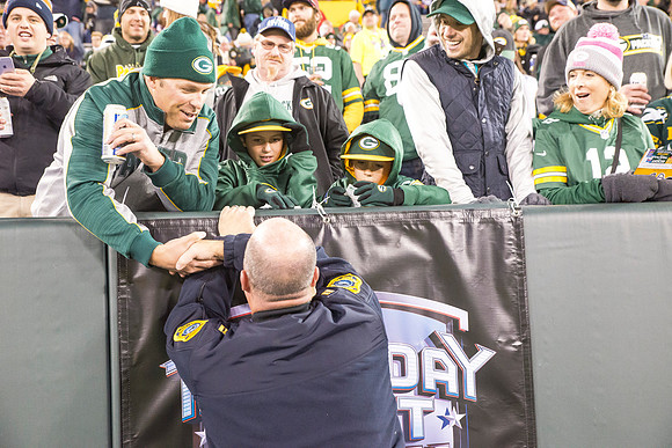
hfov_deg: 41.1
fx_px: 896
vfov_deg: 28.1
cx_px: 336
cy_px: 224
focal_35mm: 48
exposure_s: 1/320
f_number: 5
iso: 5000
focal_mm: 48
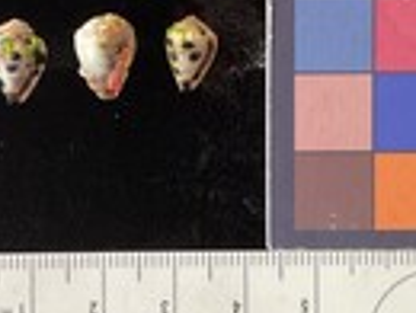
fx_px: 939
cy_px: 46
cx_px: 189
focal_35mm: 78
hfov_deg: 25.0
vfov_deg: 18.7
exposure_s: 1/120
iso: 64
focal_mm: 3
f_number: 1.8
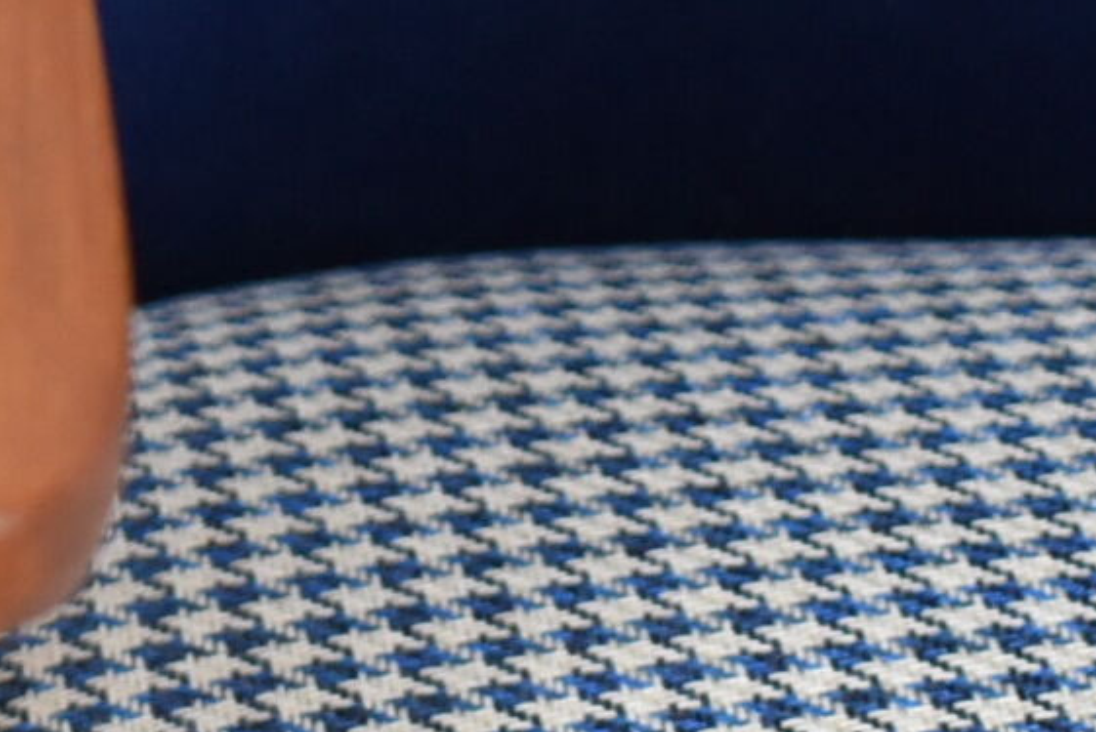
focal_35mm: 224
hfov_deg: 9.0
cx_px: -492
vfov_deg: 6.1
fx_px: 6825
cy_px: -297
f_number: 4.2
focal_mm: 28
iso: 1000
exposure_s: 1/125
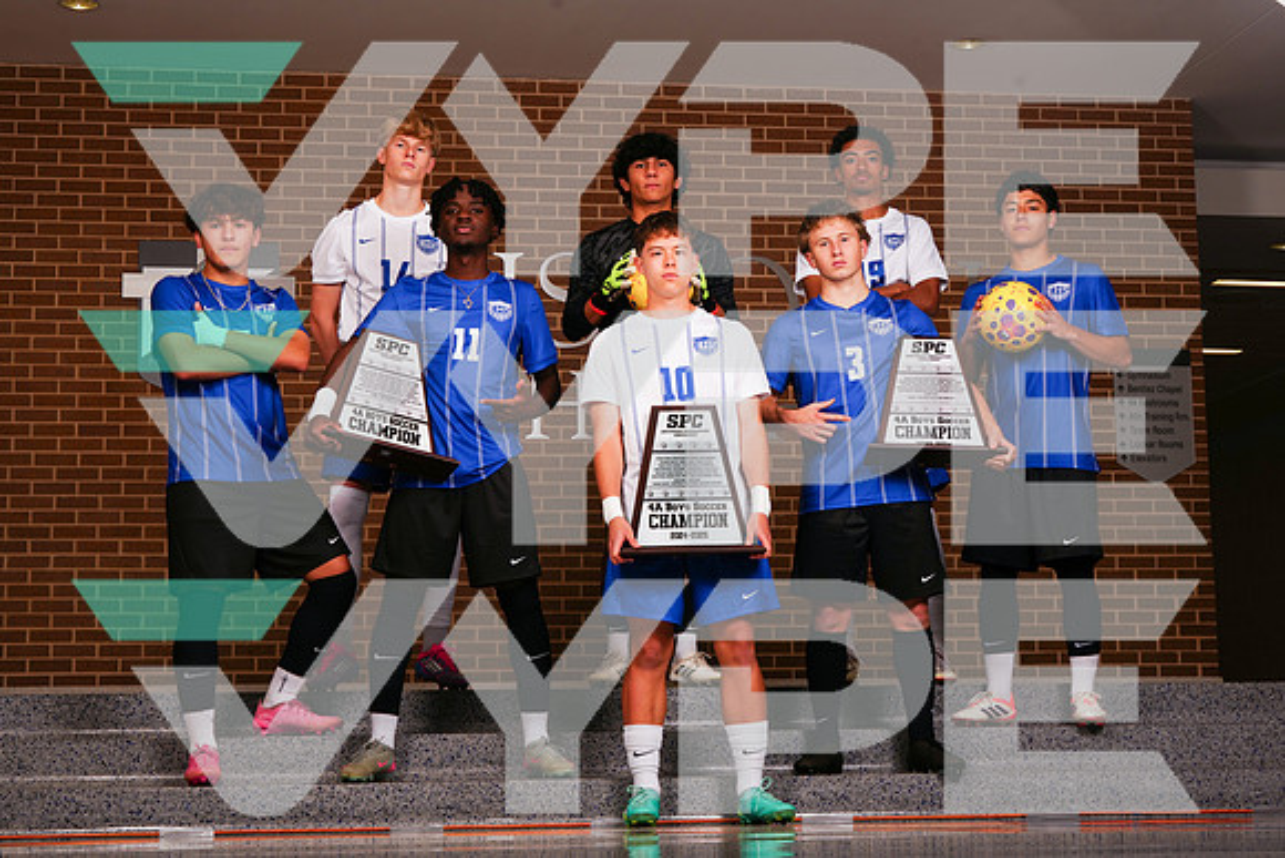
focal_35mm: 70
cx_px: 642
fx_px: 2499
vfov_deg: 19.5
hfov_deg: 28.8
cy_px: 429
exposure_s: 1/200
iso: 320
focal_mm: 70
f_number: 11
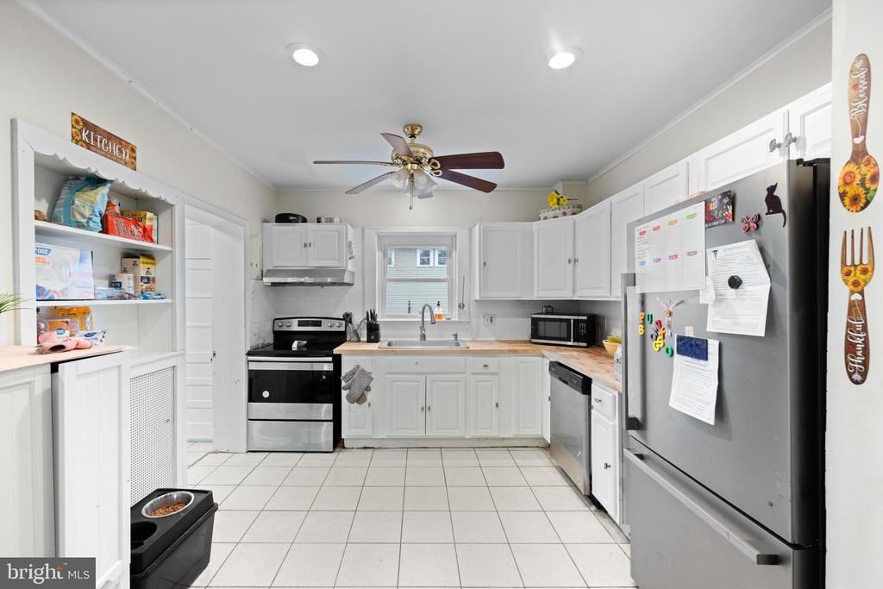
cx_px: 442
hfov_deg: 104.2
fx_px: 343
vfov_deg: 81.2
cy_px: 294
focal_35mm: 14
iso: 1250
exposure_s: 1/25
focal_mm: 14
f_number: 7.1
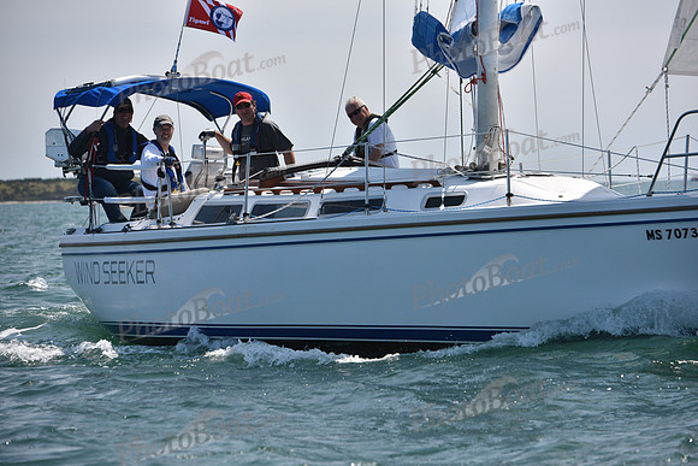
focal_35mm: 170
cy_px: 233
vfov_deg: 8.1
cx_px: 349
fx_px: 3297
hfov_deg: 12.1
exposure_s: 1/800
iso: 320
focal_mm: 170
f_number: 5.6
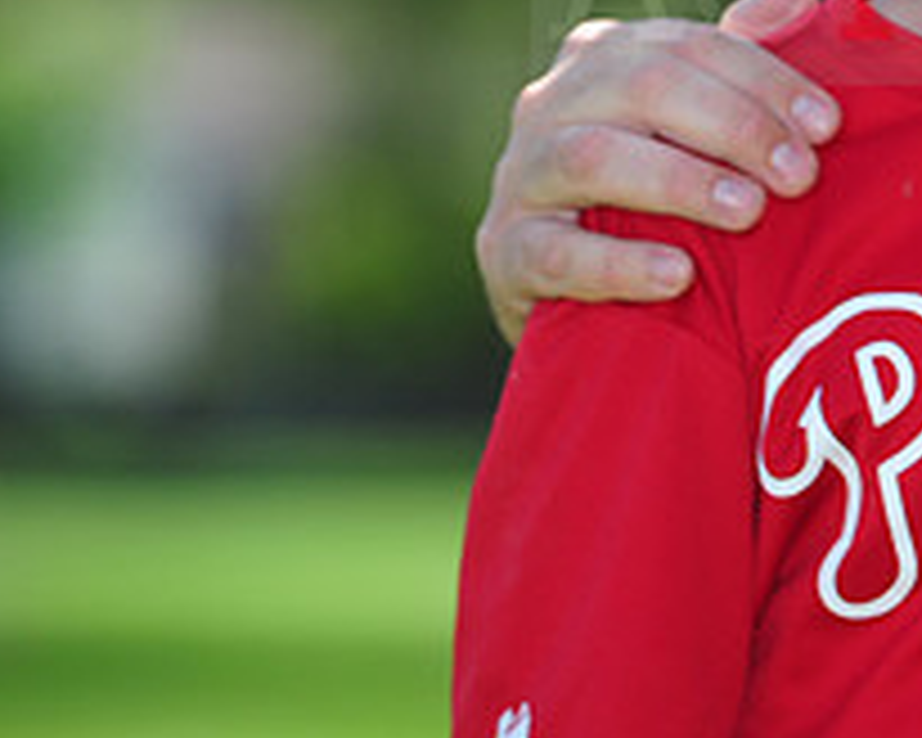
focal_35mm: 530
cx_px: 1286
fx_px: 14462
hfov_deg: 3.6
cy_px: -50
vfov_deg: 2.9
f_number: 4.5
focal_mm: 200
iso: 200
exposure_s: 1/640
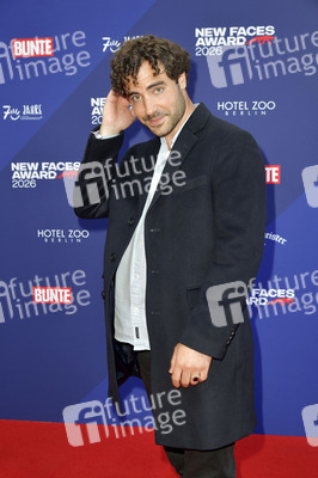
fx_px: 690
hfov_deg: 25.9
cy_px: 239
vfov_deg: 38.2
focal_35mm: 52
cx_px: 159
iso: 640
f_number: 6.3
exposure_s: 1/200
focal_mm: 52
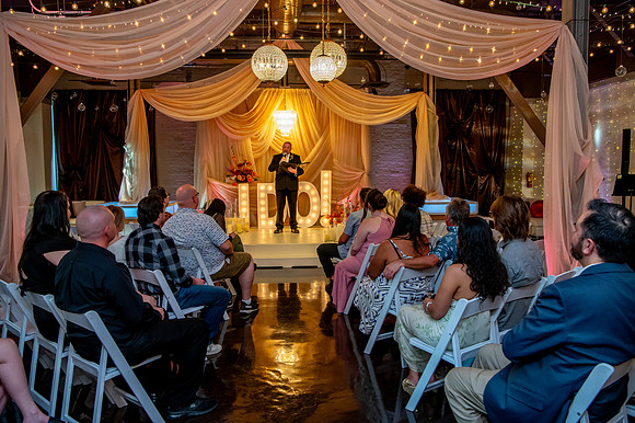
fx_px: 529
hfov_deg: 62.0
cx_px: 318
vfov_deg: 43.6
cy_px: 212
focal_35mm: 30
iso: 2500
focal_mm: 30
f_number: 4.5
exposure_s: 1/160
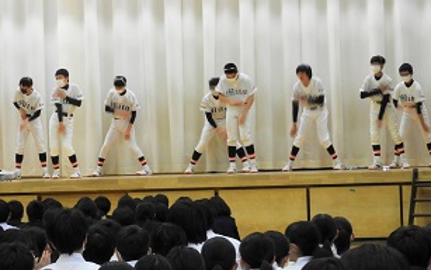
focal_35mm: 181
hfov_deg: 11.6
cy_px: 124
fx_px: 2126
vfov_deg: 7.3
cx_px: 124
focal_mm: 18.8
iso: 400
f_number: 4.8
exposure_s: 1/15
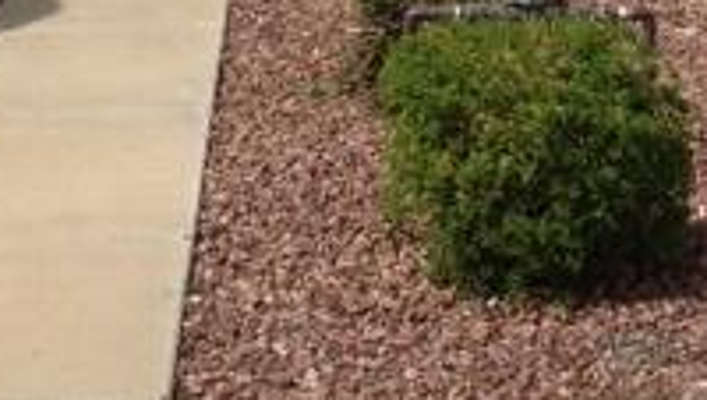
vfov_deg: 9.2
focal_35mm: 115
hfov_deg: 18.6
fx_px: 2158
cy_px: -630
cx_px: 456
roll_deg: -1.1
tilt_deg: +5.9
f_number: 2.4
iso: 50
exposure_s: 1/1595
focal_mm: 4.12
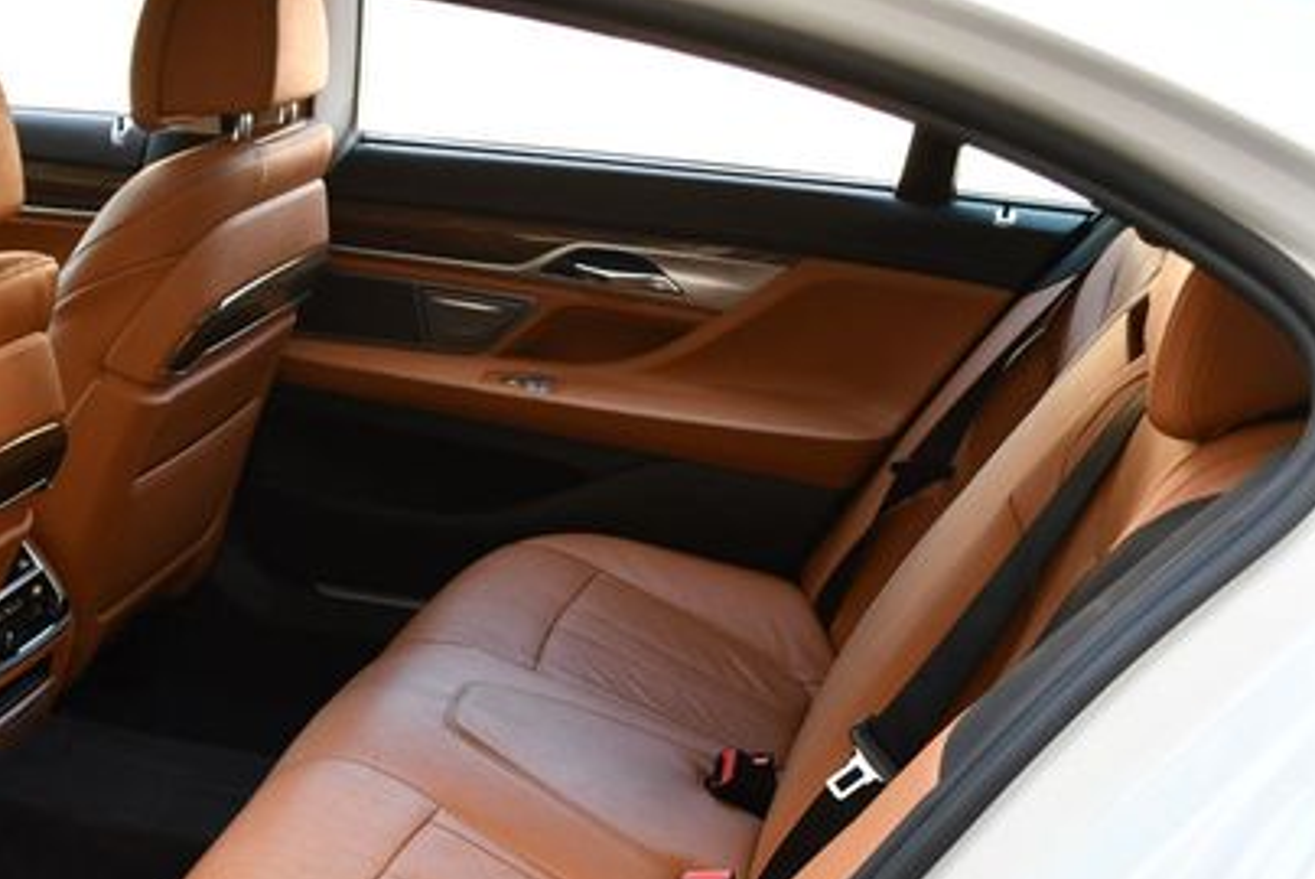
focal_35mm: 57
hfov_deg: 34.2
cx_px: 306
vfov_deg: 23.6
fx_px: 2084
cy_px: 664
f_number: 3.5
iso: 450
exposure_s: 1/250
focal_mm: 18
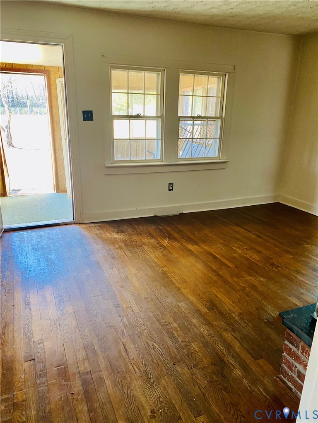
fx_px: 318
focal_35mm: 26
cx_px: 159
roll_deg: -1.3
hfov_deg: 53.1
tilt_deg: -16.6
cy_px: 212
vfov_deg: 67.3
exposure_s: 1/60
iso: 125
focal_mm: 4.25
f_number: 1.8
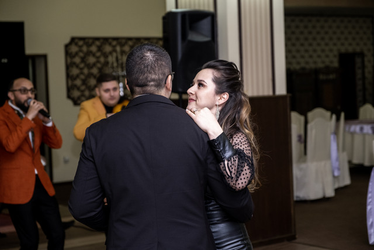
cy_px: 125
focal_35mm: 83
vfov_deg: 16.5
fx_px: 862
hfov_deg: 24.5
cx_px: 187
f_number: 2.8
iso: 1600
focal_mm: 55
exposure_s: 1/125
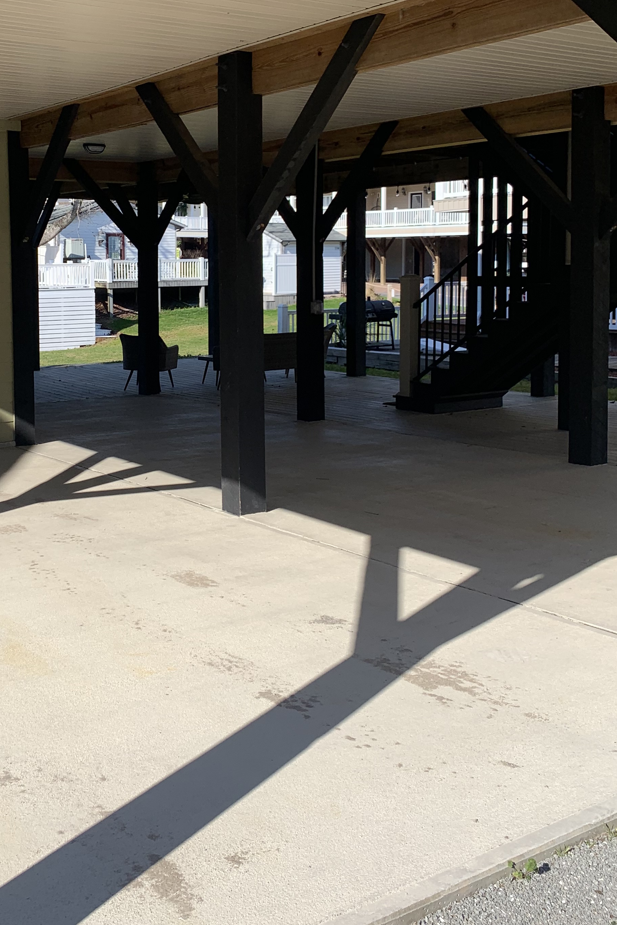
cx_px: 143
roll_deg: +0.5
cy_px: 322
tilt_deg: -2.8
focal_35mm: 40
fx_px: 1028
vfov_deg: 47.8
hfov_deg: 32.7
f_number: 1.8
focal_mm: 4.25
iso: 25
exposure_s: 1/1916
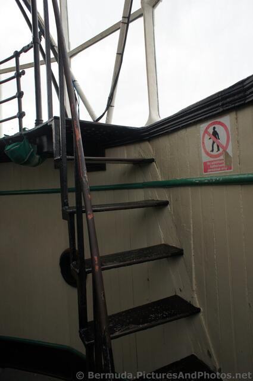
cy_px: 190
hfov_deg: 53.0
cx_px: 126
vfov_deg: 73.8
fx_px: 254
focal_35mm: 24
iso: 200
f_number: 4.5
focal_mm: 16
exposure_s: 1/200
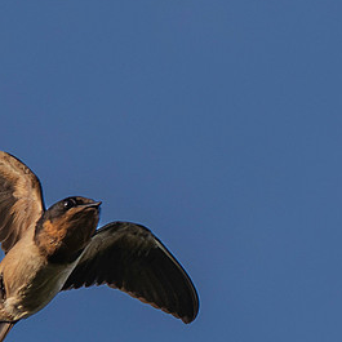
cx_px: 380
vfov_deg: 1.2
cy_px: 179
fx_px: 16051
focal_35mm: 1436
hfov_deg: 1.2
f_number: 6.3
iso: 720
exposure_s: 1/3200
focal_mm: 180
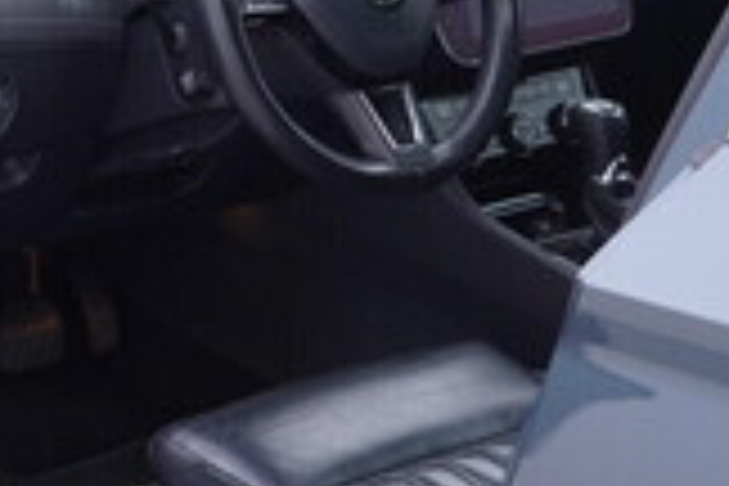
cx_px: -360
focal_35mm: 122
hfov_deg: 15.5
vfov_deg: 11.2
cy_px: 142
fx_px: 2470
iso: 125
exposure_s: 1/50
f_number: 3.2
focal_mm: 24
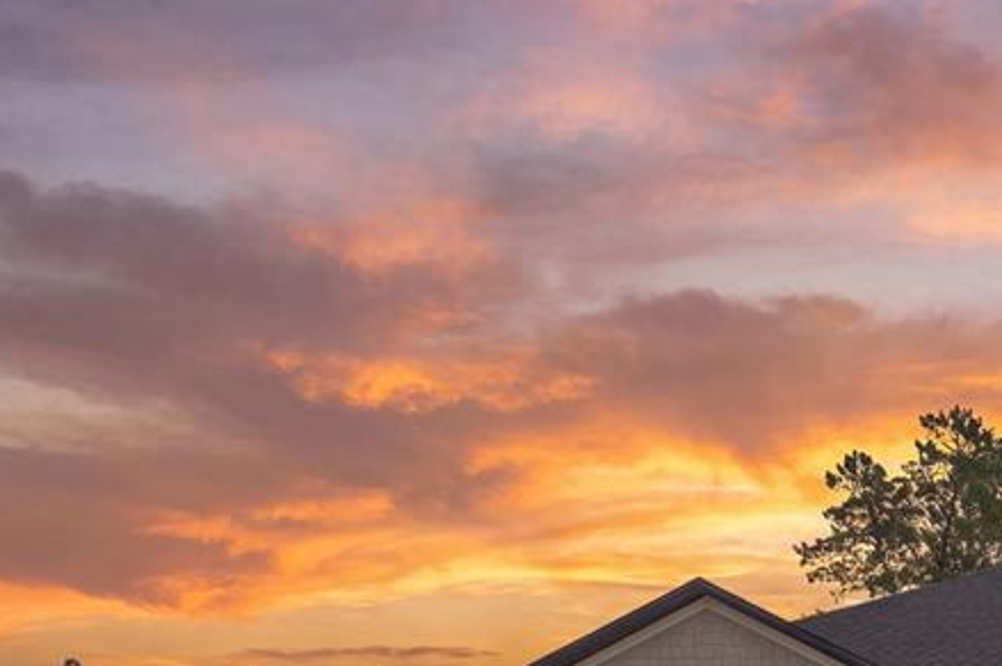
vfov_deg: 25.7
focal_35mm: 49
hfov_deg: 34.7
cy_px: 714
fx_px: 1363
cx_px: 1107
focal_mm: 14
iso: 320
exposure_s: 1/1600
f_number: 8
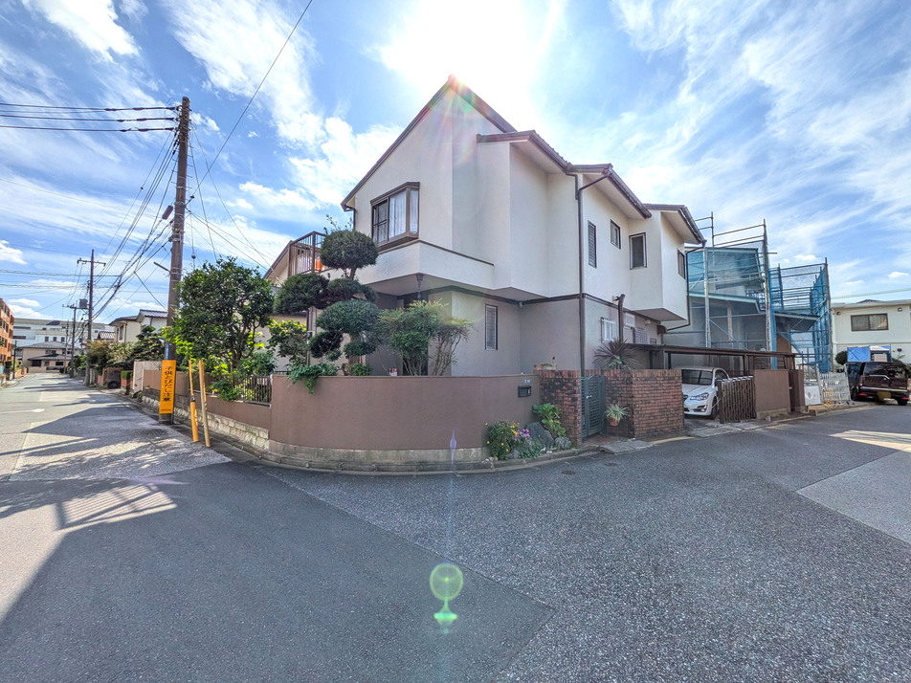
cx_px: 456
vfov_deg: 85.7
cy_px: 342
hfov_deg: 102.1
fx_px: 368
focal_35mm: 14
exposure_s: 1/2469
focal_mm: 1.83
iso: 51
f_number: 2.2
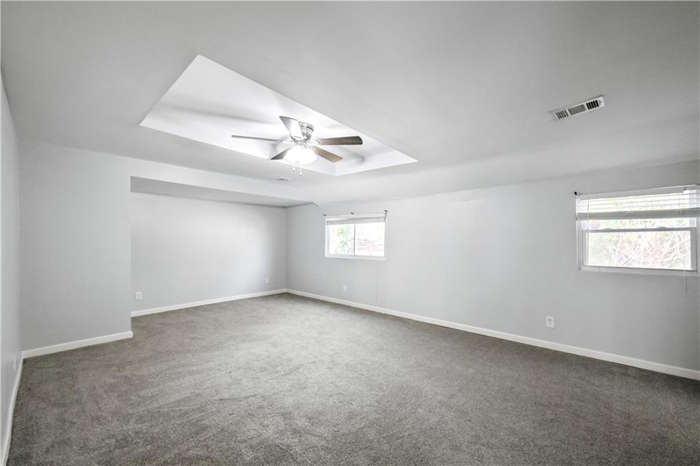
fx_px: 272
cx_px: 350
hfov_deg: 104.3
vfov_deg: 81.1
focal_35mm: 14
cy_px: 233
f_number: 9
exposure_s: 1/13
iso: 320
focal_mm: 14
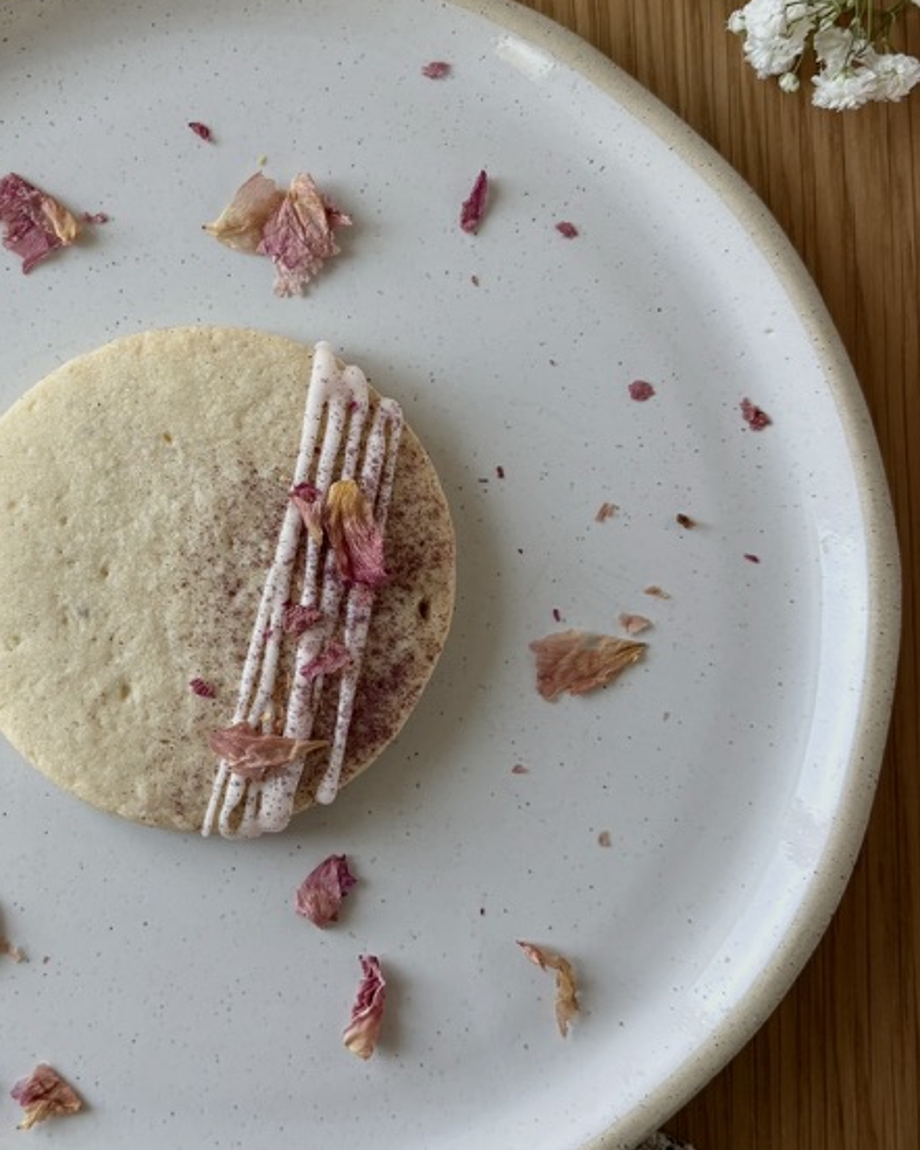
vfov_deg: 39.5
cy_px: 501
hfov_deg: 31.4
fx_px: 1601
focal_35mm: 47
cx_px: 202
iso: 125
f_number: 1.6
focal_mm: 5.96
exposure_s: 1/107
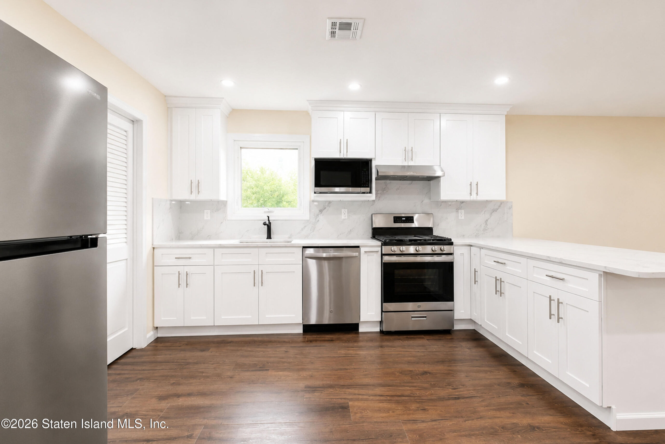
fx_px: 277
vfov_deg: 77.3
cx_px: 332
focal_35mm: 15
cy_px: 222
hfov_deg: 100.4
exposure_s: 1/60
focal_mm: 10
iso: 1250
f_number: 8
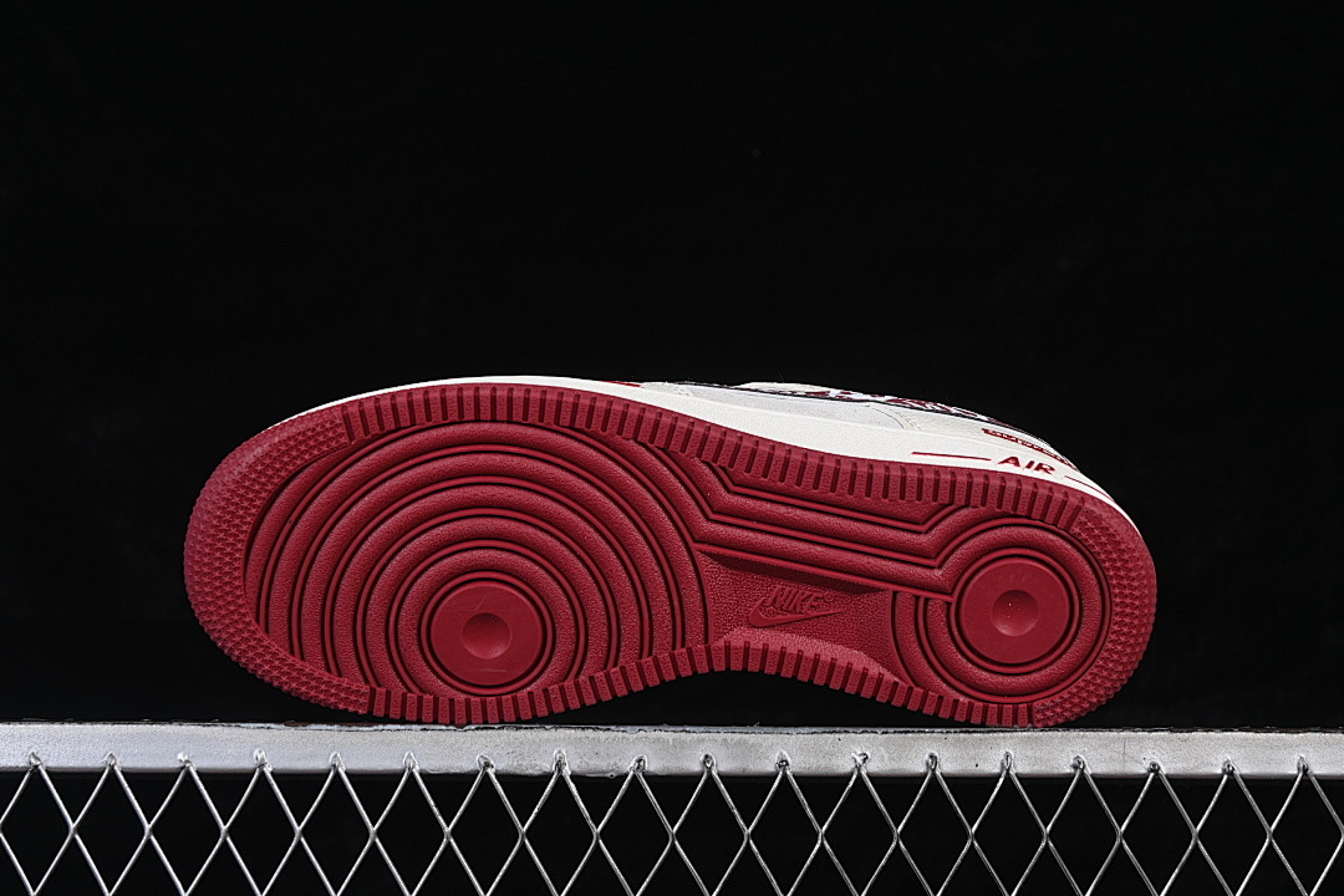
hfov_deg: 27.0
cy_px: 448
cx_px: 672
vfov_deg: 18.2
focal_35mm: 75
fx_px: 2800
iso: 160
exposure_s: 1/80
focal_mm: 50
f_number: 8
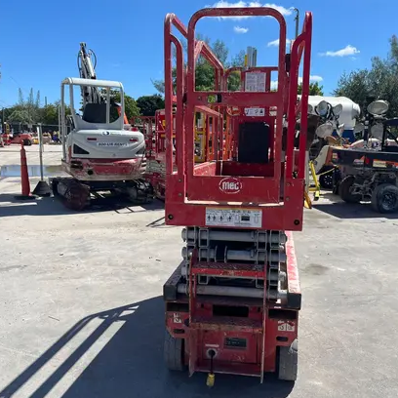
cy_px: 200
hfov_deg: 52.3
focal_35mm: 31
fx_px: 403
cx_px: 234
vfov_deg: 52.5
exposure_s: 1/3521
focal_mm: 5.1
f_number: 1.6
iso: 50
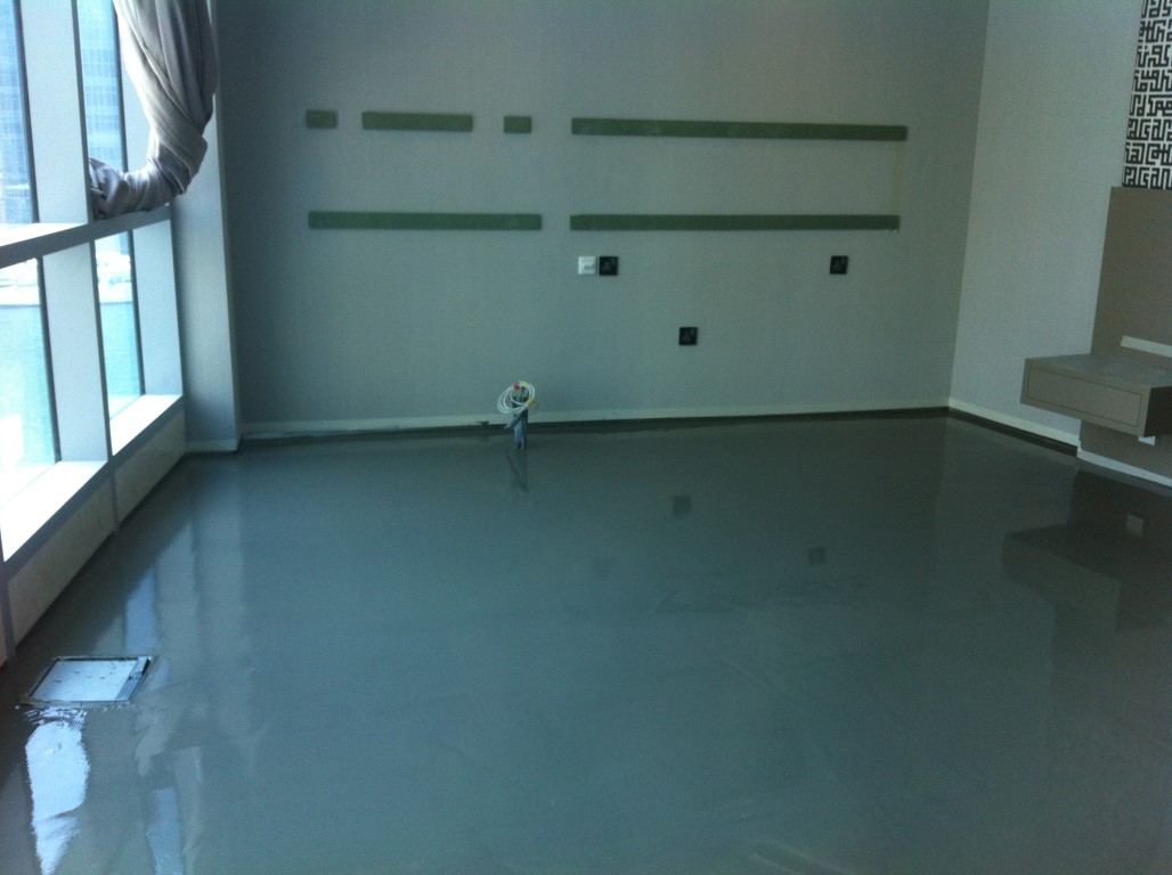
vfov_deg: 40.6
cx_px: 586
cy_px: 438
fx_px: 1183
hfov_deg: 52.7
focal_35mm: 35
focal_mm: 3.85
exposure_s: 1/20
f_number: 2.8
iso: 80
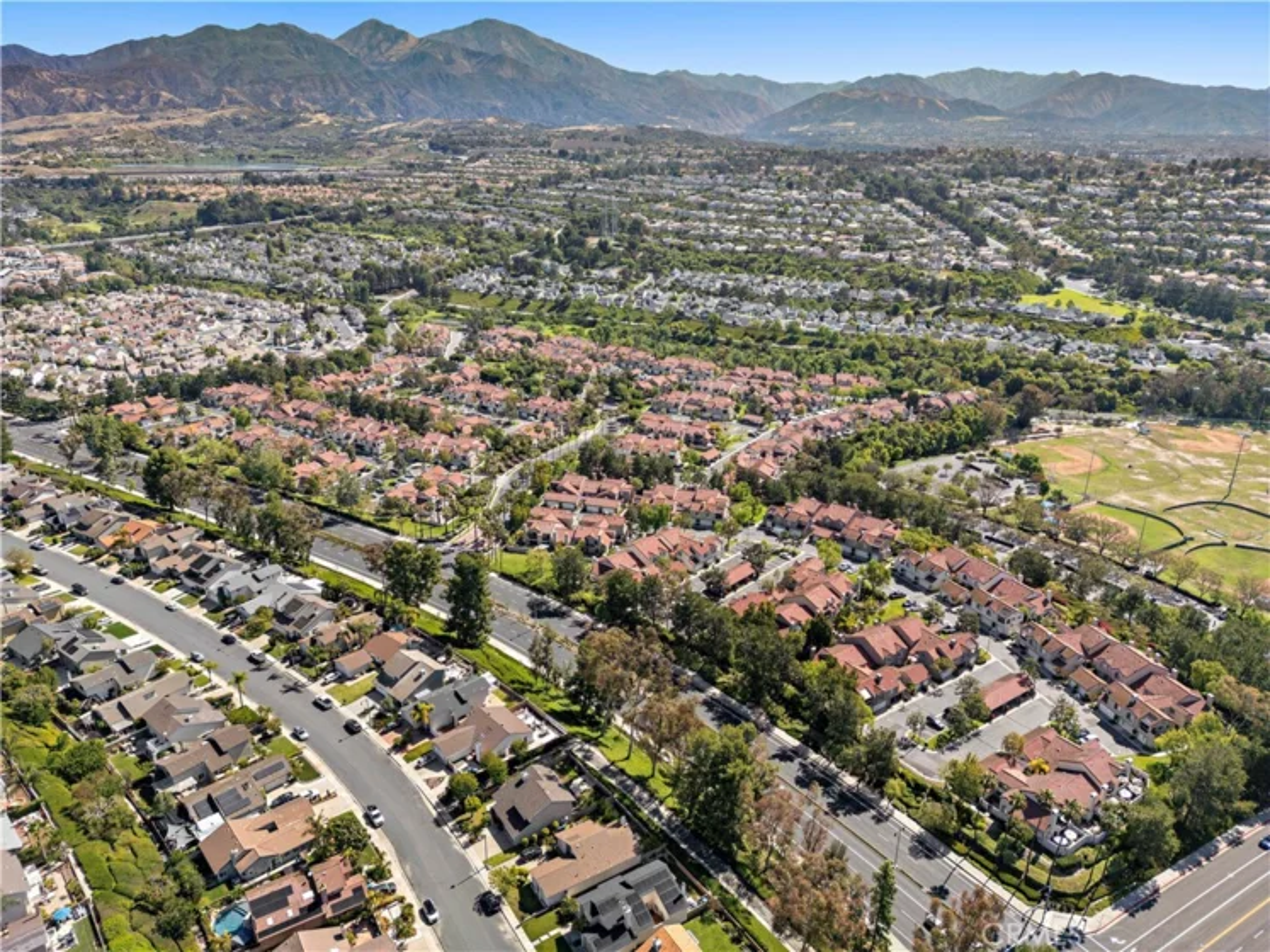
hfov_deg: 71.6
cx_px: 635
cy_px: 476
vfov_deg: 56.8
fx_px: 880
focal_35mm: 24
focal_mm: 6.72
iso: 100
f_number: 1.7
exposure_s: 1/2500
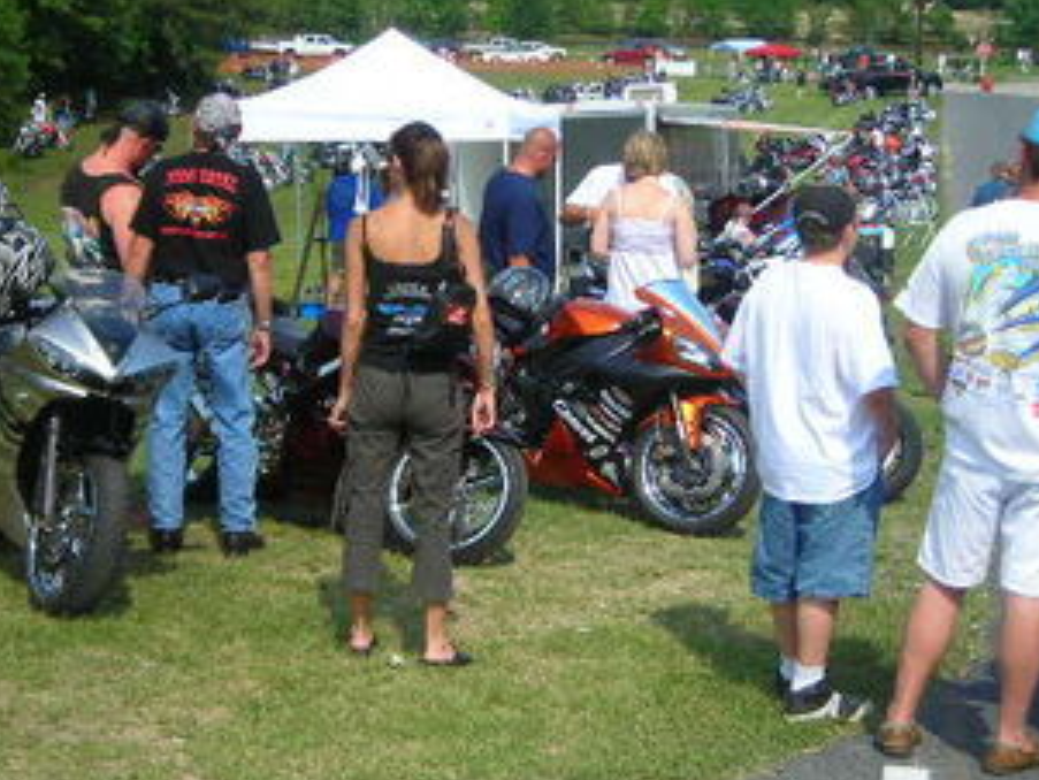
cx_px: 442
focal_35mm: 73
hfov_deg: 26.6
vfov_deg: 20.2
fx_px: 2192
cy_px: 342
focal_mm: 9.1
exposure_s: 1/468
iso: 50
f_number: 3.6
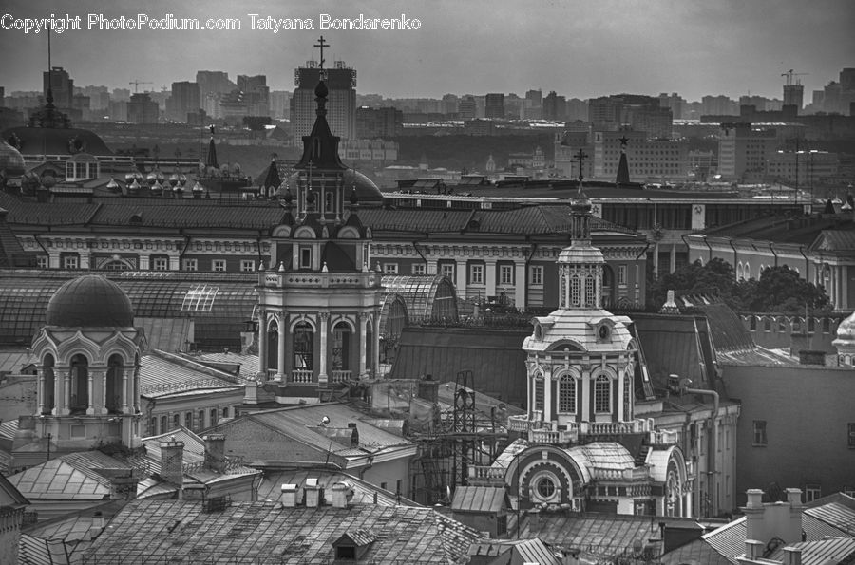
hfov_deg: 8.9
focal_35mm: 232
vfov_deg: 5.9
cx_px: 428
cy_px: 282
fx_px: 5507
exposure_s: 1/1600
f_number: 5.6
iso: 640
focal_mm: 155
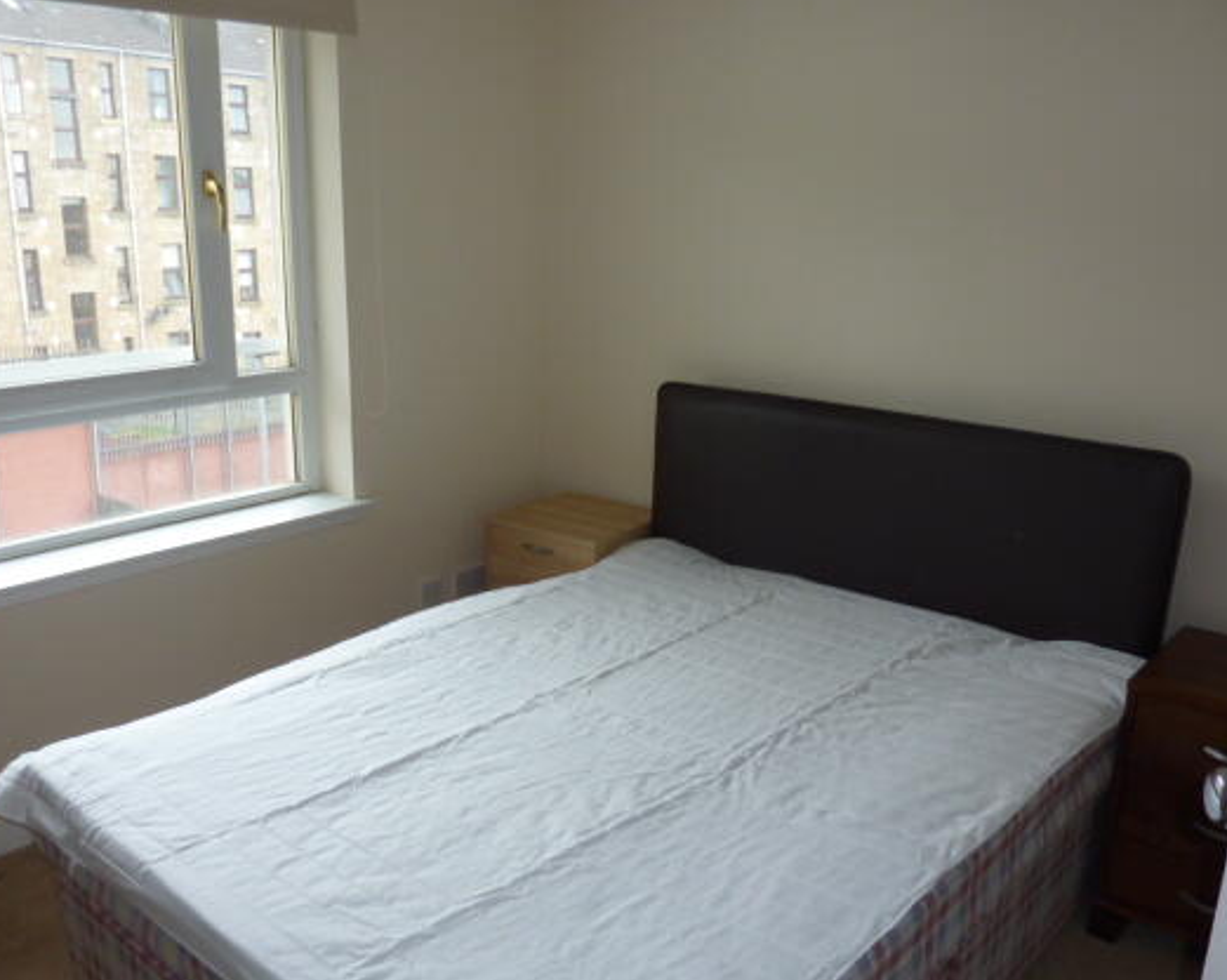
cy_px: 528
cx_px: 497
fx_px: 1089
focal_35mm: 30
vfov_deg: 48.4
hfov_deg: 58.4
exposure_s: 1/60
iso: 100
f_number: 3.3
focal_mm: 4.1
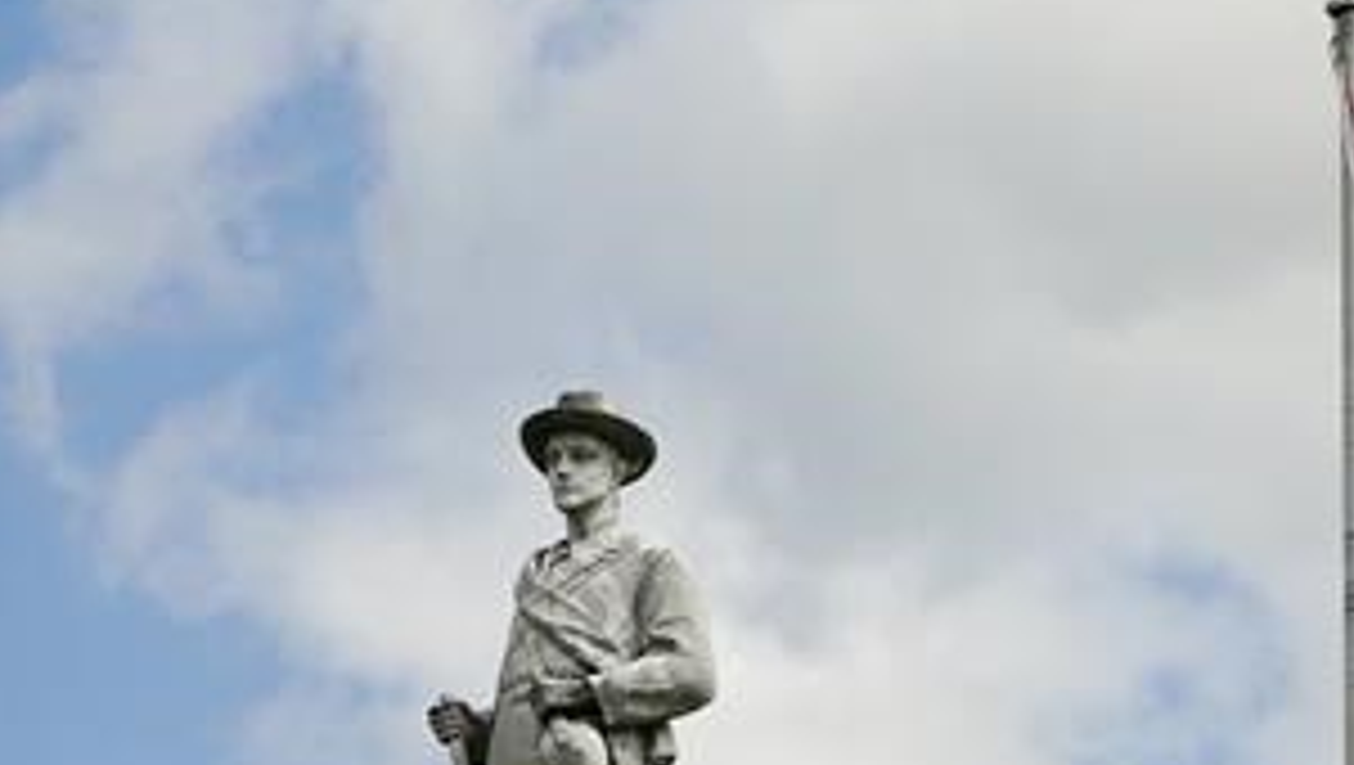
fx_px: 9416
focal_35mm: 262
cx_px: 1453
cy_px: 583
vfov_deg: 4.6
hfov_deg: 8.2
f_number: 8
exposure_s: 1/2500
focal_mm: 116
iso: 500
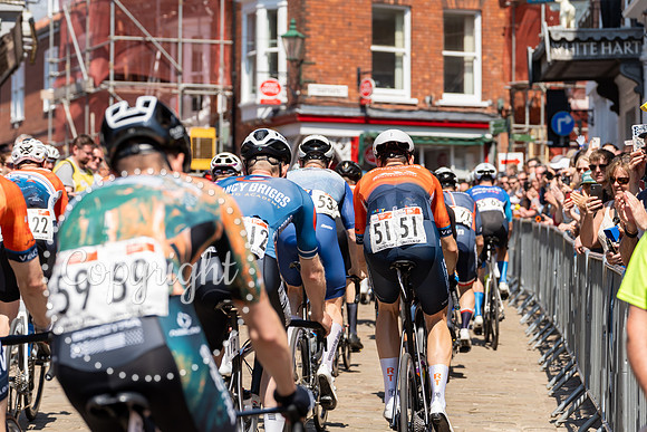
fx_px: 2446
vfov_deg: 10.1
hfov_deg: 15.1
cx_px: 385
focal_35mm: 136
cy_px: 160
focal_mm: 108
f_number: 4.5
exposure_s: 1/800
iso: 160
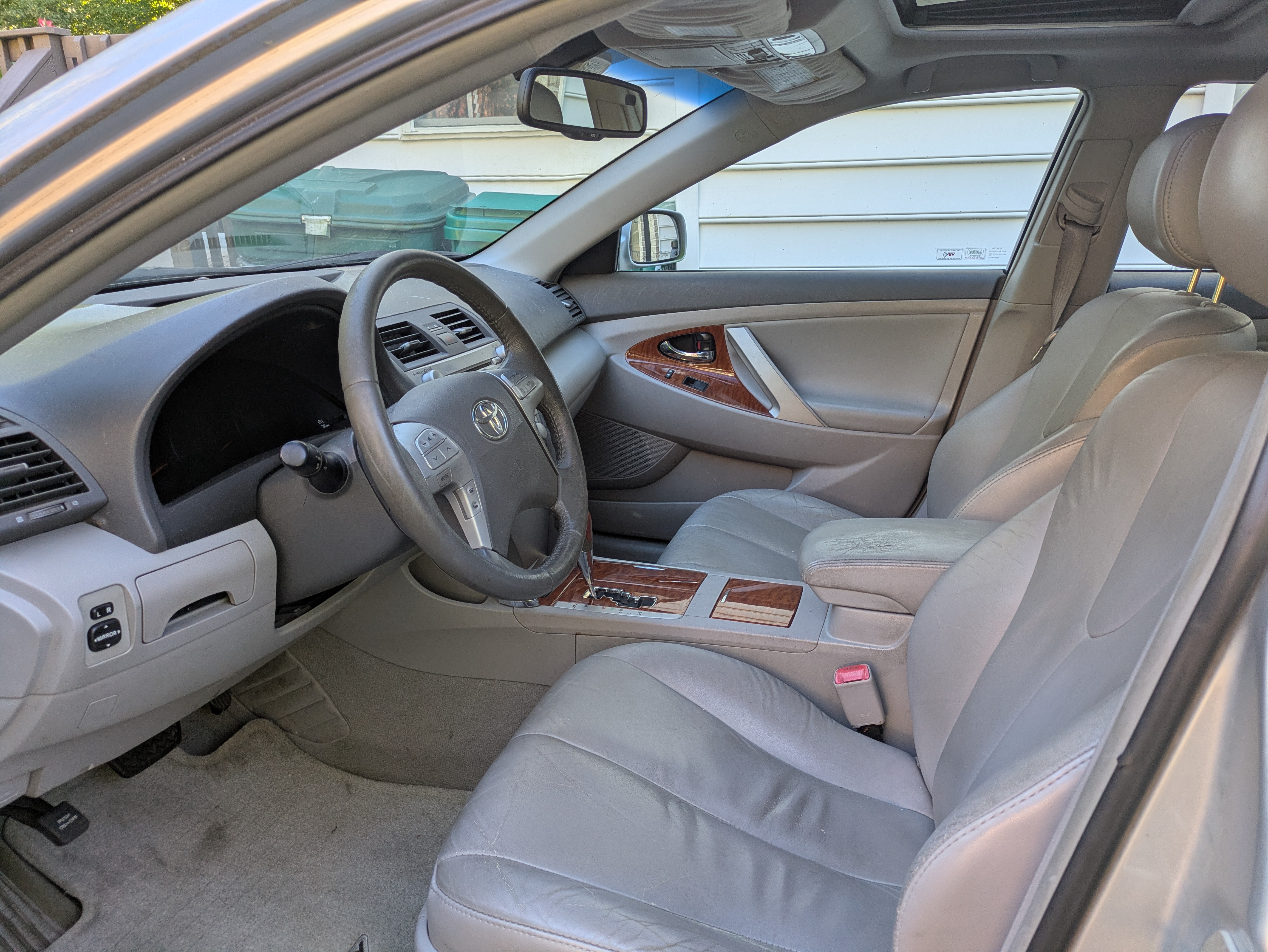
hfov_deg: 69.4
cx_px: 634
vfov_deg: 54.9
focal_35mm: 25
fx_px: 916
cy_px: 476
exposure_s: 1/120
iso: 70
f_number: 1.89
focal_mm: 5.43
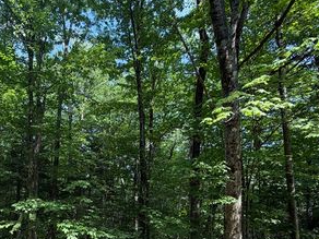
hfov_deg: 68.7
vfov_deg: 54.3
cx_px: 96
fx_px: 221
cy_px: 177
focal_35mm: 24
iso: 40
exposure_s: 1/238
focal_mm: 2.22
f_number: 2.2
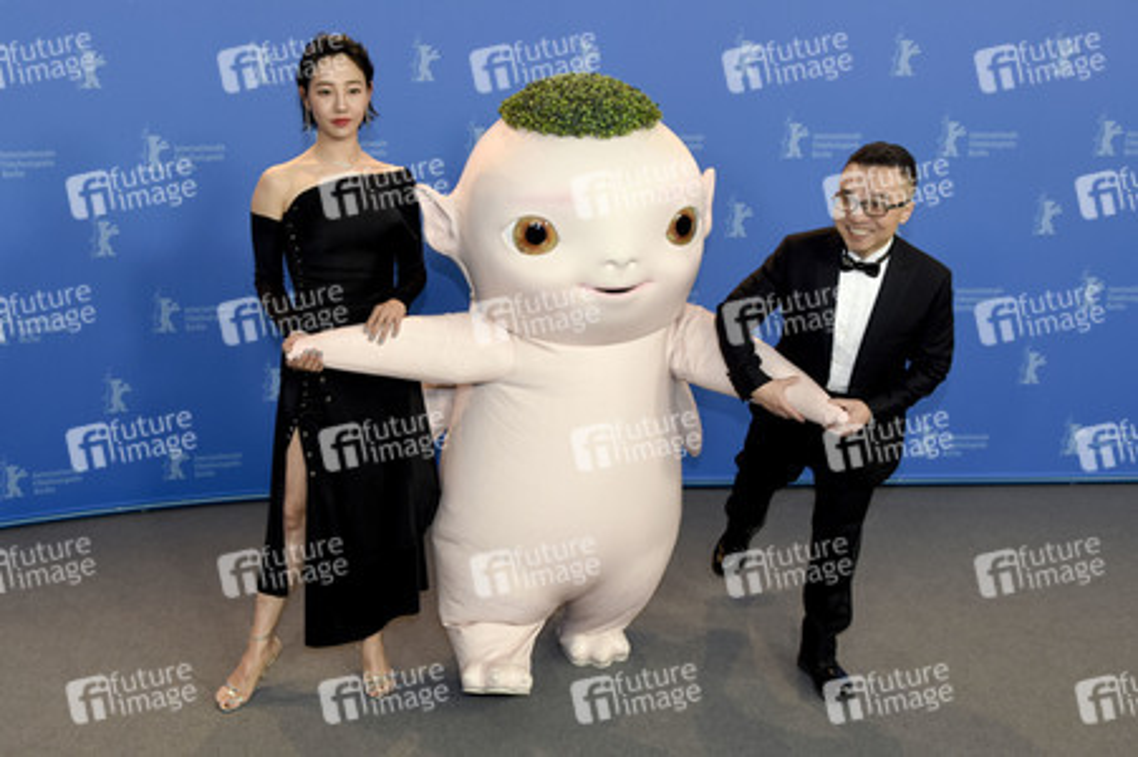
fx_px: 1042
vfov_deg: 39.9
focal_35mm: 33
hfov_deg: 57.3
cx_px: 569
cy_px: 378
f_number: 5
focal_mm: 22
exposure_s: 1/160
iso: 640
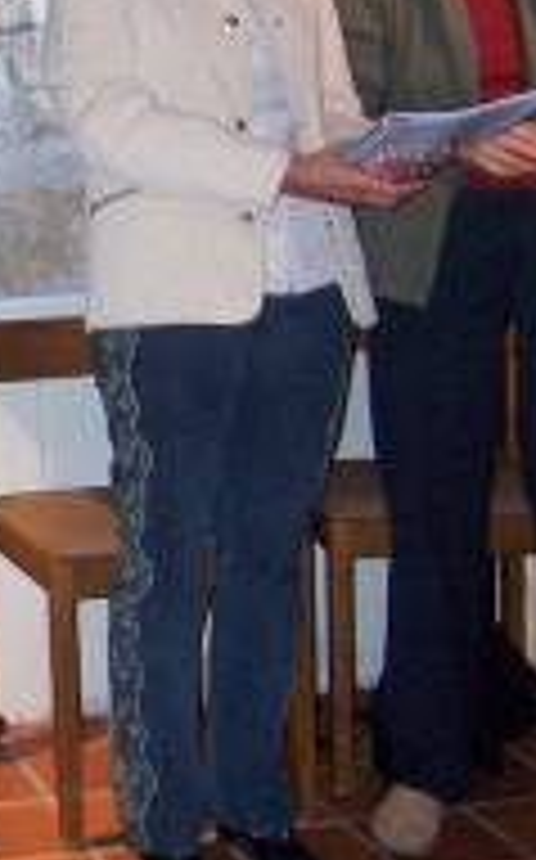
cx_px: -277
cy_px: 297
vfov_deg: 30.0
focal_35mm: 68
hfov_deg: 17.2
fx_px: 1593
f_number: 2.8
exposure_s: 1/30
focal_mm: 3.8
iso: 200
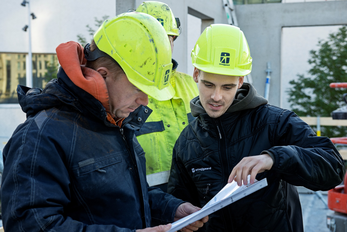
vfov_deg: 21.9
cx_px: 174
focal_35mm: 62
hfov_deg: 32.4
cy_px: 116
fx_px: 598
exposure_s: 1/100
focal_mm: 62
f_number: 6.3
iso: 100
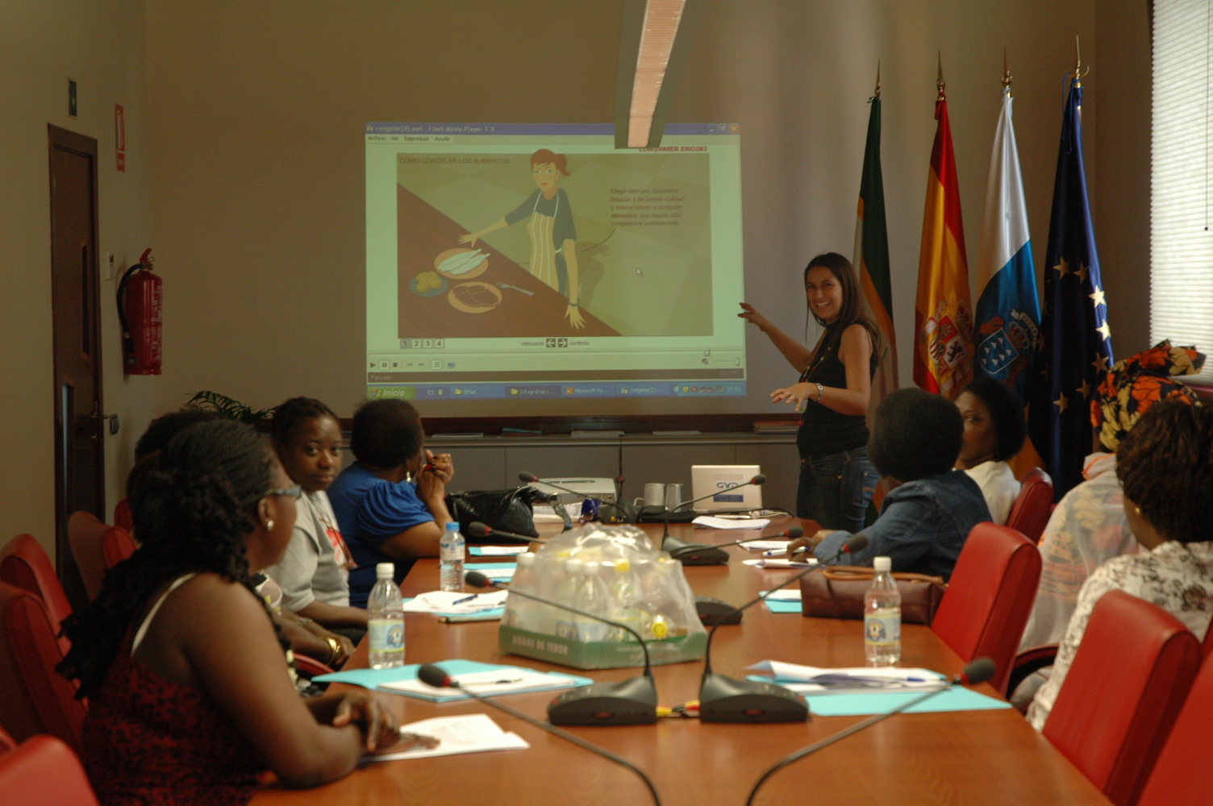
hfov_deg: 24.6
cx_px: 606
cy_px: 403
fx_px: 2777
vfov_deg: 16.5
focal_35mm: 82
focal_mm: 55
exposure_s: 1/30
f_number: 4.5
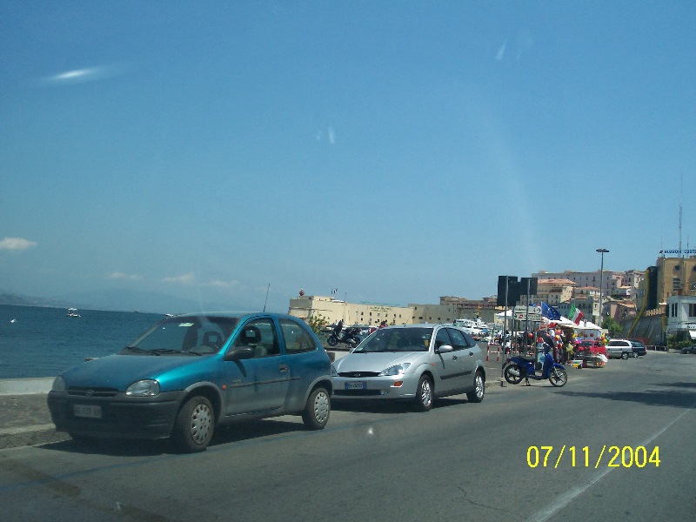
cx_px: 348
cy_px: 261
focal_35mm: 38
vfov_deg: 37.7
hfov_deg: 49.0
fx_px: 764
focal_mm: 8
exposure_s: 1/700
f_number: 4.8
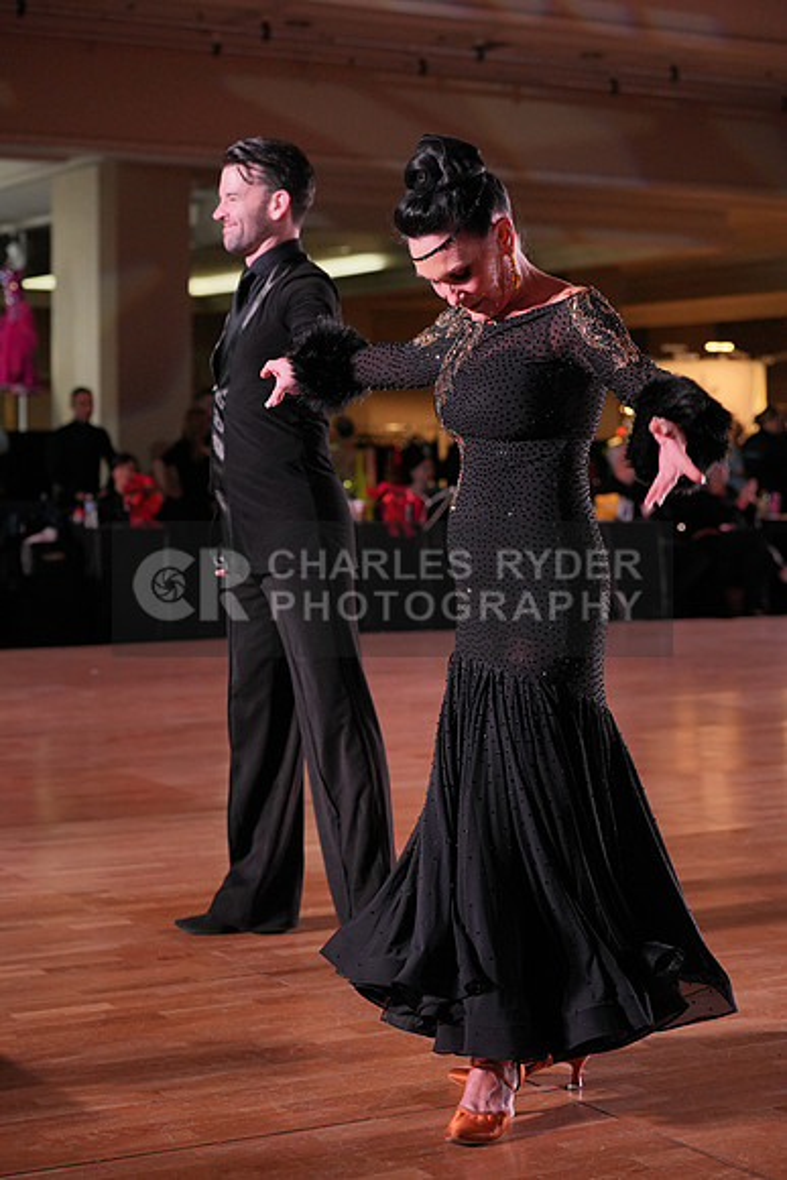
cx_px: 394
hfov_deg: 19.5
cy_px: 590
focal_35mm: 70
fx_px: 2294
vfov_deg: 28.8
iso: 1600
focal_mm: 70
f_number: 4
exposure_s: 1/500
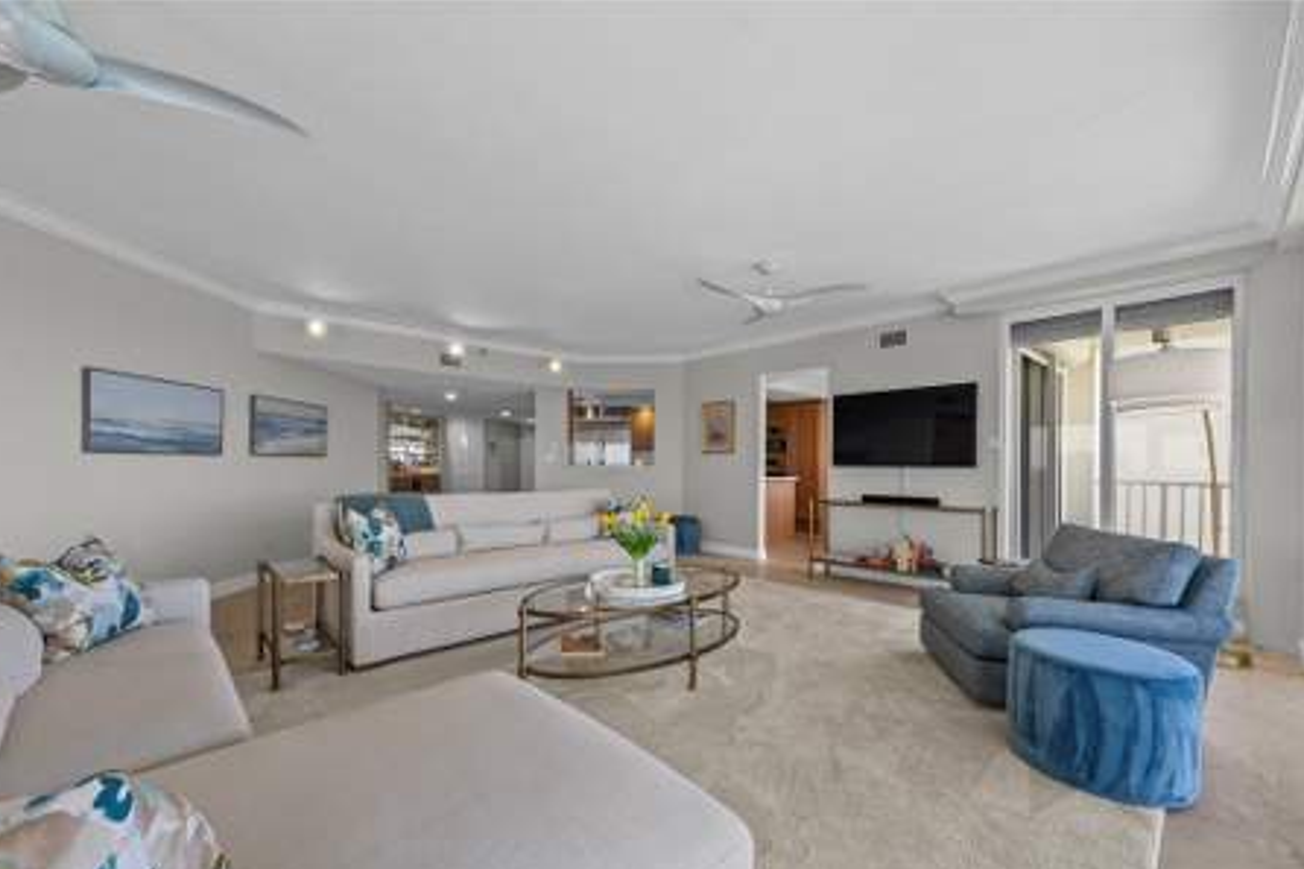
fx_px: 507
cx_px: 608
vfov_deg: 81.0
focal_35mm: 14
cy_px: 465
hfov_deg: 104.1
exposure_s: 1/3
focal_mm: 13
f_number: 9
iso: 200
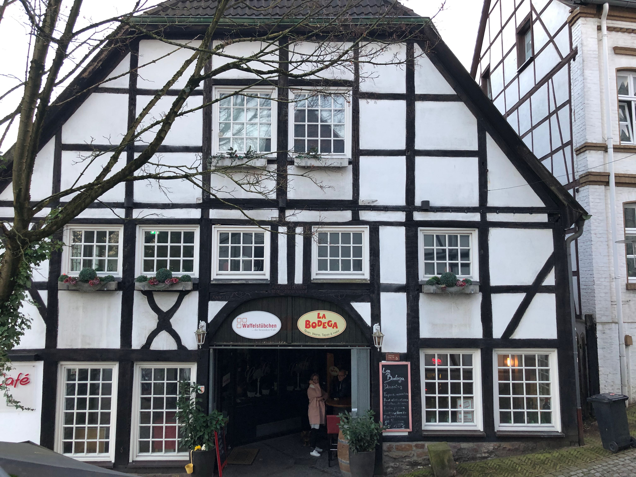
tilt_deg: +4.9
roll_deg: +0.3
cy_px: 238
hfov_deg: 63.4
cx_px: 318
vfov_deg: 49.7
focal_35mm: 28
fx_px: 514
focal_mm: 4
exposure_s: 1/30
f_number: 1.8
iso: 25
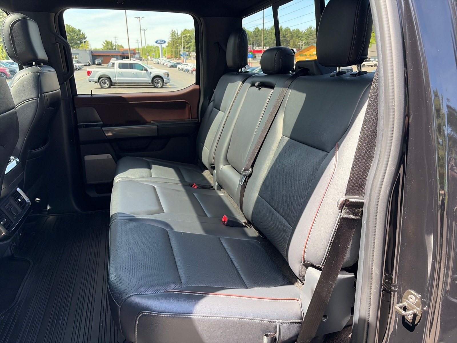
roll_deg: +1.4
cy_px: 172
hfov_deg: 67.3
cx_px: 228
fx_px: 343
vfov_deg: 53.1
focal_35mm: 26
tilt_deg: -14.8
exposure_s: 1/229
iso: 100
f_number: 1.6
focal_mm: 5.96
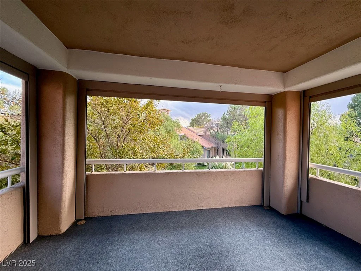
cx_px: 180
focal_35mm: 14
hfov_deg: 102.1
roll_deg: -1.4
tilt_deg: -0.6
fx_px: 146
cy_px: 136
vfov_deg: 85.7
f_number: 2.2
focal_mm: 2.22
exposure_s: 1/139
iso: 64
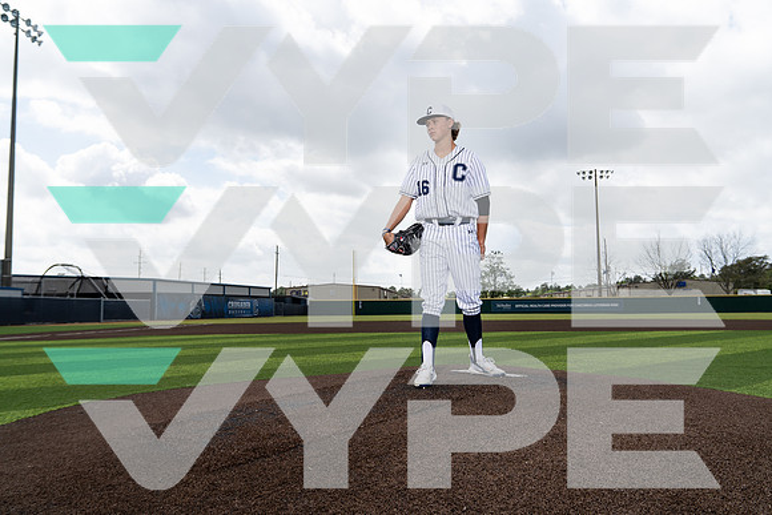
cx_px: 386
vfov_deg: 46.4
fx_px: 601
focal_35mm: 28
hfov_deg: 65.5
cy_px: 258
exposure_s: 1/1250
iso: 250
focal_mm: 28
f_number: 4.5
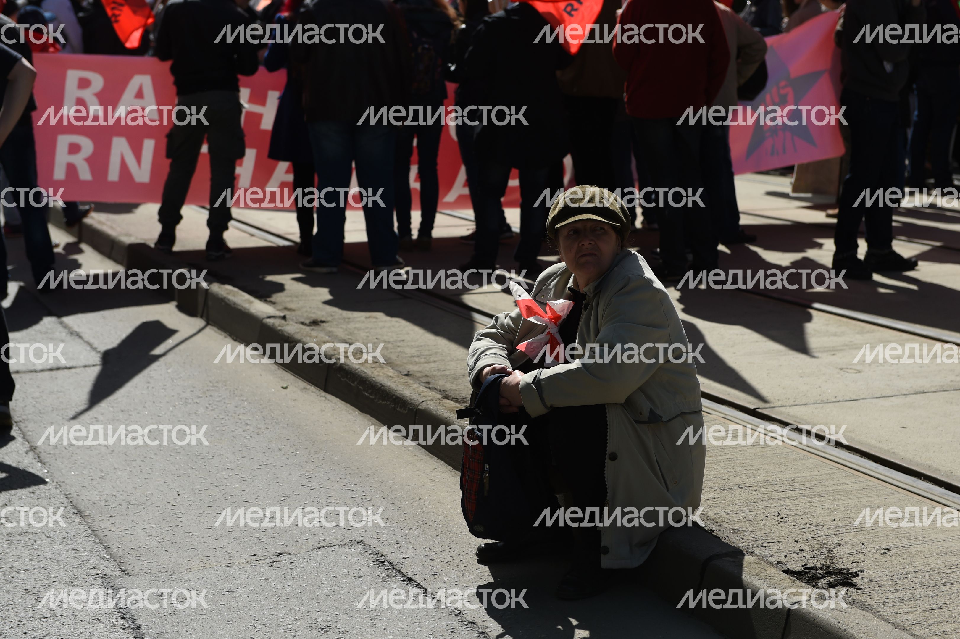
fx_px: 1866
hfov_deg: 28.9
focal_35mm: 70
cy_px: 320
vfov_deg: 19.4
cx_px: 480
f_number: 5.6
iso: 400
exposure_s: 1/4000
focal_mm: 70
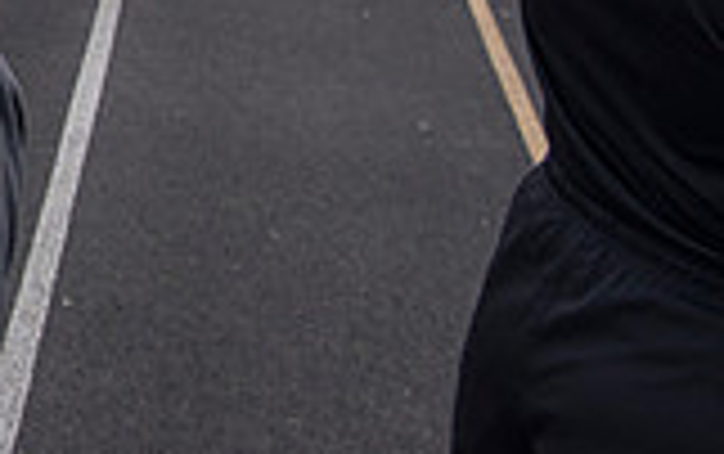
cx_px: -378
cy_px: -371
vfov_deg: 13.3
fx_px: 1738
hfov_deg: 20.1
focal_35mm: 88
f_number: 8
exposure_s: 1/640
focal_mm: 24
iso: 400
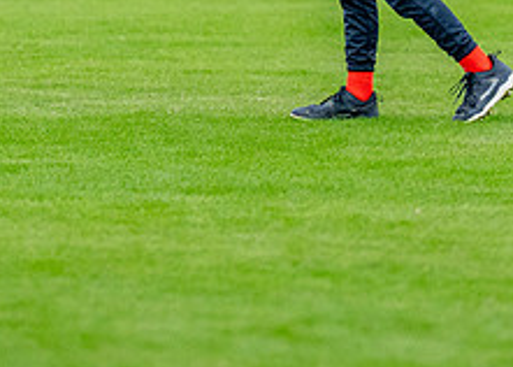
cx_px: 383
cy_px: -190
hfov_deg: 2.4
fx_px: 12315
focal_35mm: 845
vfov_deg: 1.7
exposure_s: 1/1000
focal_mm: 200
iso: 2000
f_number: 2.8
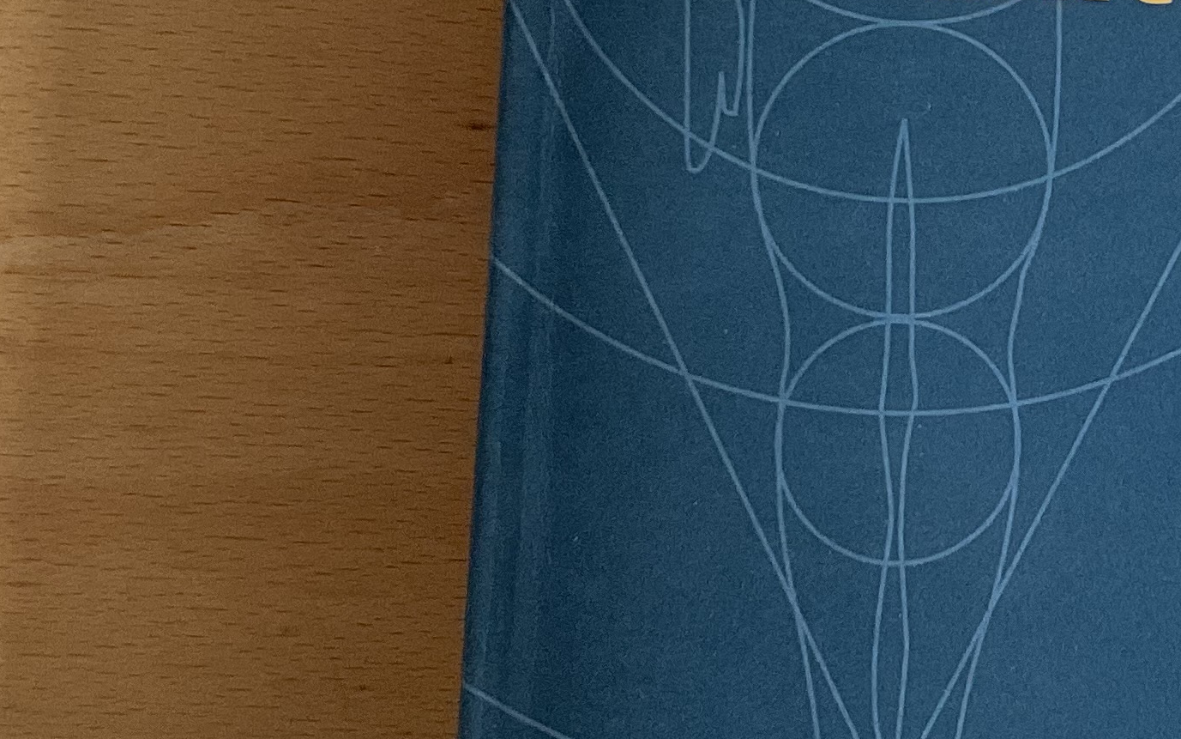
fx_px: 2897
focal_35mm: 90
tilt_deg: -79.3
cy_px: 80
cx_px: 1103
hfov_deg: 22.4
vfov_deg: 14.4
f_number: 1.8
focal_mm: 3
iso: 160
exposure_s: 1/60
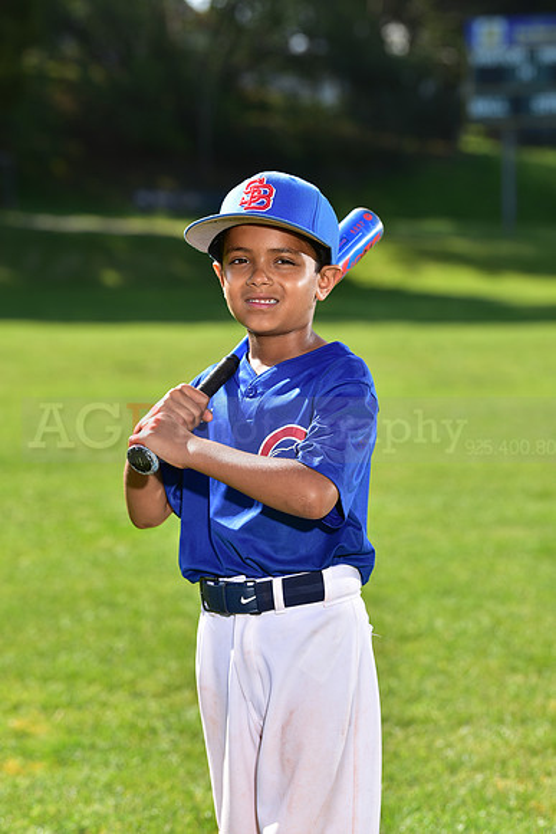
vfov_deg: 17.1
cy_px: 417
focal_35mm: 120
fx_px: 2778
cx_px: 278
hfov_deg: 11.4
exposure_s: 1/250
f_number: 5
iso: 80
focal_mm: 120
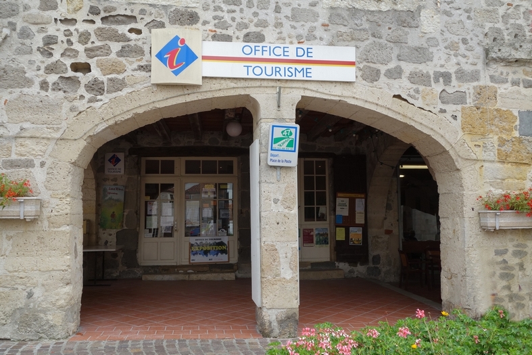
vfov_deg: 41.1
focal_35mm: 32
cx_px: 266
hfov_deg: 58.7
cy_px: 178
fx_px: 473
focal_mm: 11.75
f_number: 5.6
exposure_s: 1/160
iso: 125
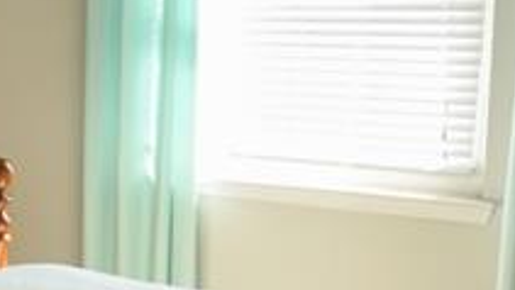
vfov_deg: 15.9
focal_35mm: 76
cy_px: 104
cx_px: -149
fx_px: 1038
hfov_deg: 24.4
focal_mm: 10
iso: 200
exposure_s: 1/60
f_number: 4
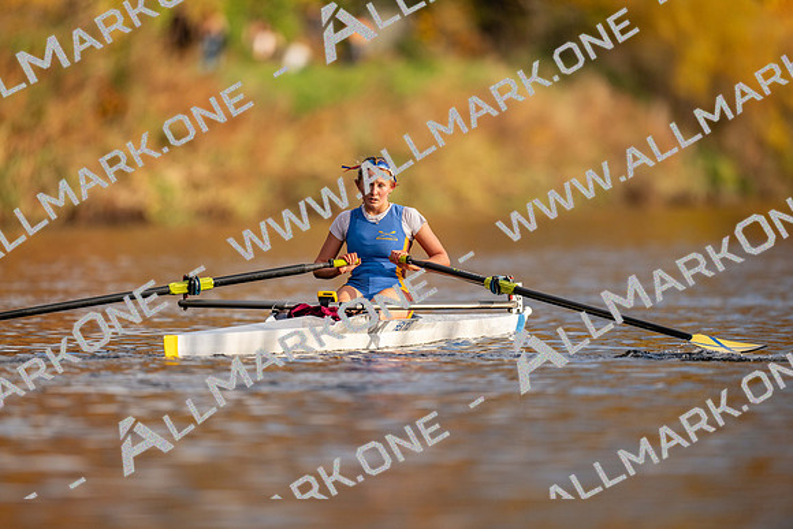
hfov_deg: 3.4
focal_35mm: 600
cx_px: 396
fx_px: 13219
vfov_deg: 2.3
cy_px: 264
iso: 360
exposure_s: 1/2500
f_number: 4
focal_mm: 600
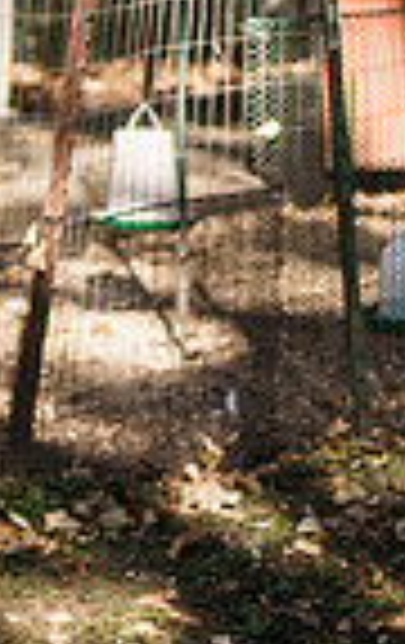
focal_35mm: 150
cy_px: -12
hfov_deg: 8.3
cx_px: -420
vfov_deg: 13.7
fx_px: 2636
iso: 100
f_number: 1.8
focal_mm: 35
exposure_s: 1/1000
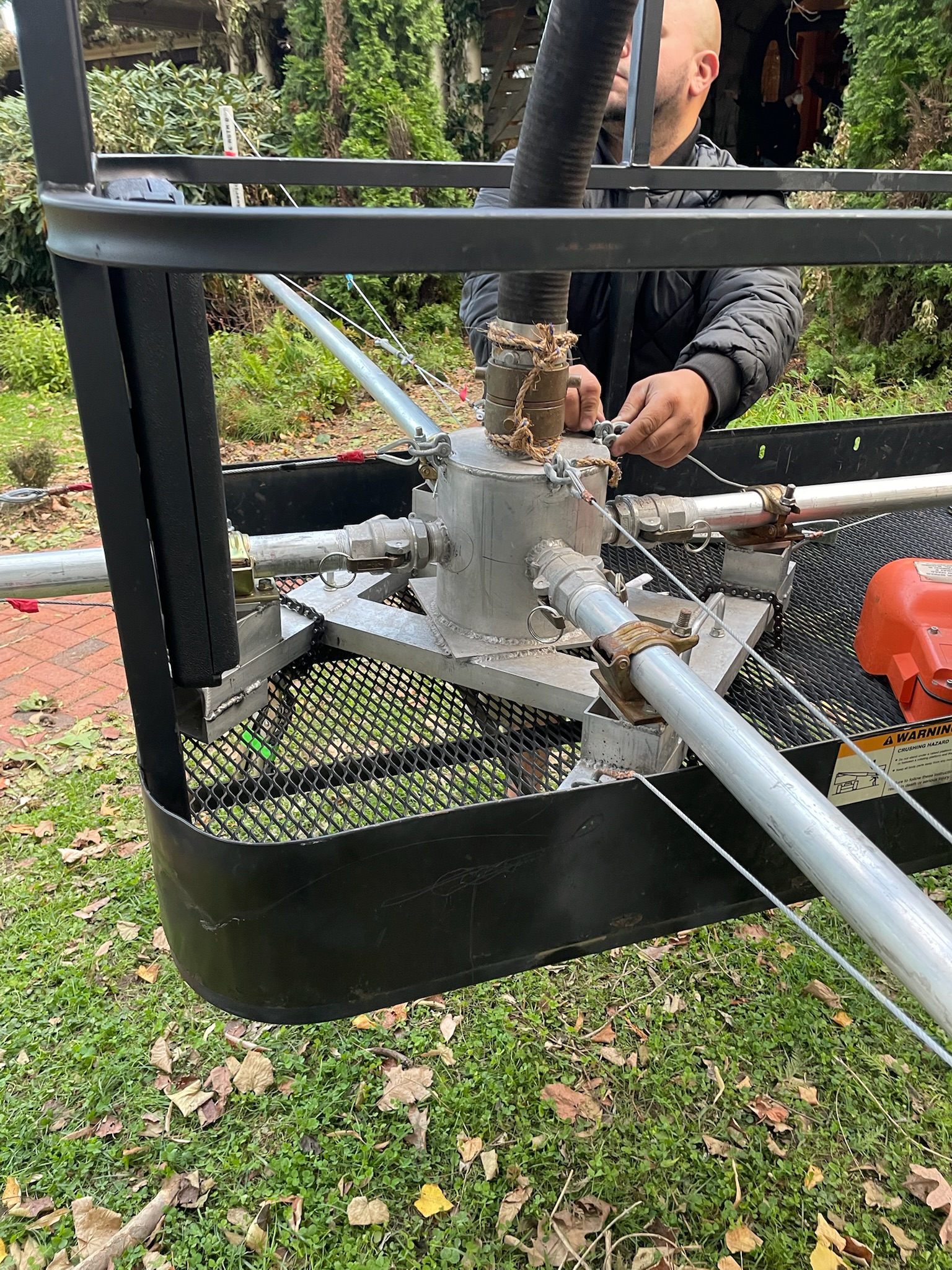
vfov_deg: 67.3
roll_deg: -0.5
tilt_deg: -24.4
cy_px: 635
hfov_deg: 53.1
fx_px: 953
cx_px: 476
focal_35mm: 26
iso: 125
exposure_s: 1/69
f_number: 1.6
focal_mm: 4.2
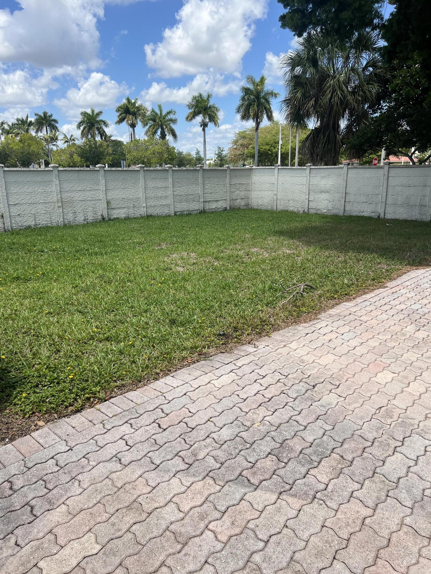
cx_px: 216
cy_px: 287
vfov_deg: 67.3
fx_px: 432
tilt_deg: -14.8
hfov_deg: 53.1
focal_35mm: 26
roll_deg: -0.1
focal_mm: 5.7
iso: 50
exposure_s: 1/3831
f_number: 1.5
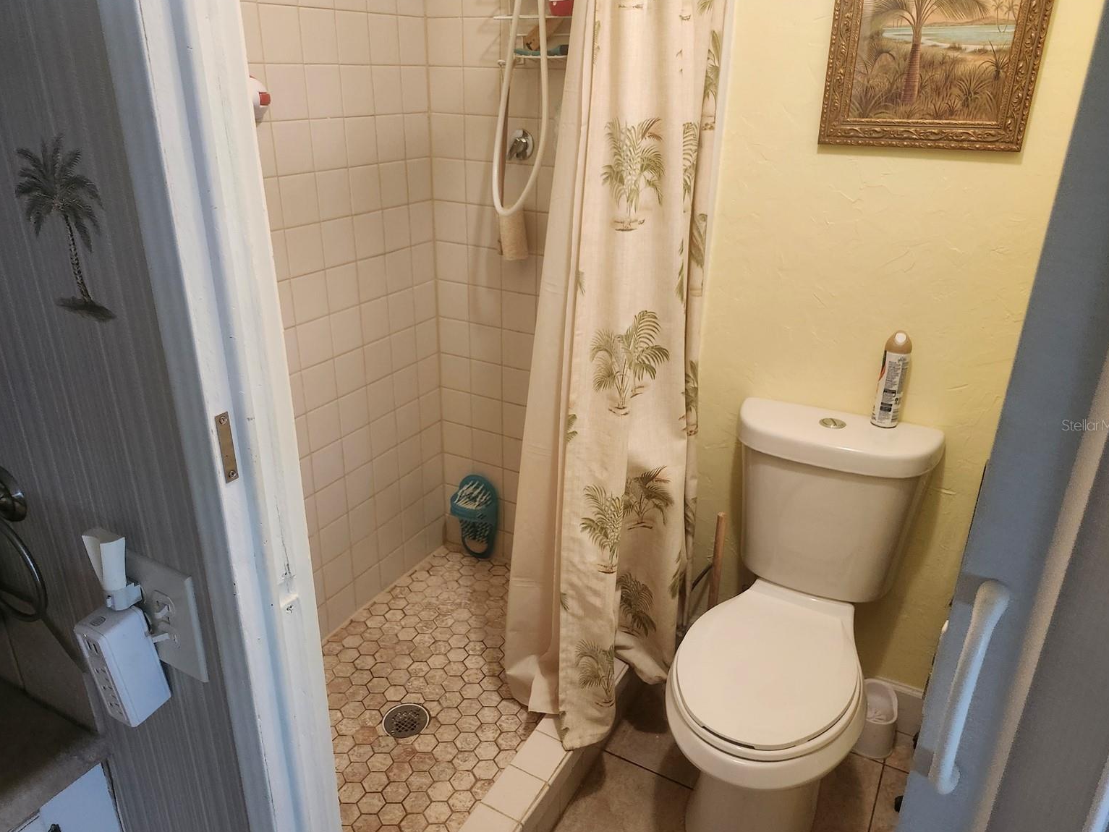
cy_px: 425
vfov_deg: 56.8
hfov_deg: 71.6
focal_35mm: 24
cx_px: 551
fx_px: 769
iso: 1000
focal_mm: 5.54
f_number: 1.8
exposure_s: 1/120
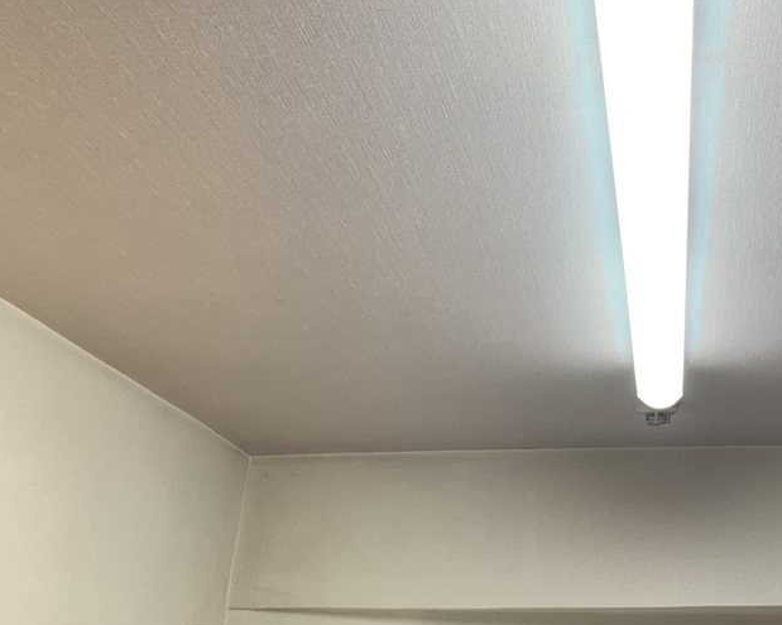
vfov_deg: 35.1
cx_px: 624
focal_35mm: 42
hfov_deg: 41.9
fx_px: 972
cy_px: 178
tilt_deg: +29.2
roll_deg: +0.5
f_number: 1.8
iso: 64
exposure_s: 1/60
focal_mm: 4.25
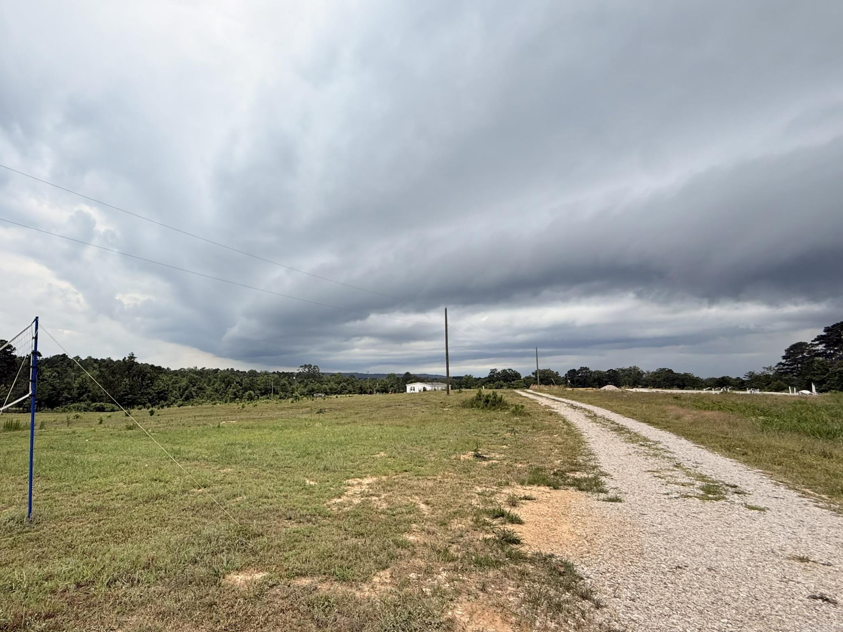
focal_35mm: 14
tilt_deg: +5.5
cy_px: 316
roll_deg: -0.2
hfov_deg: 102.1
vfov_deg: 85.7
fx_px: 341
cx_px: 422
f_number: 2.2
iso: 50
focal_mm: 2.22
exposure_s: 1/1431
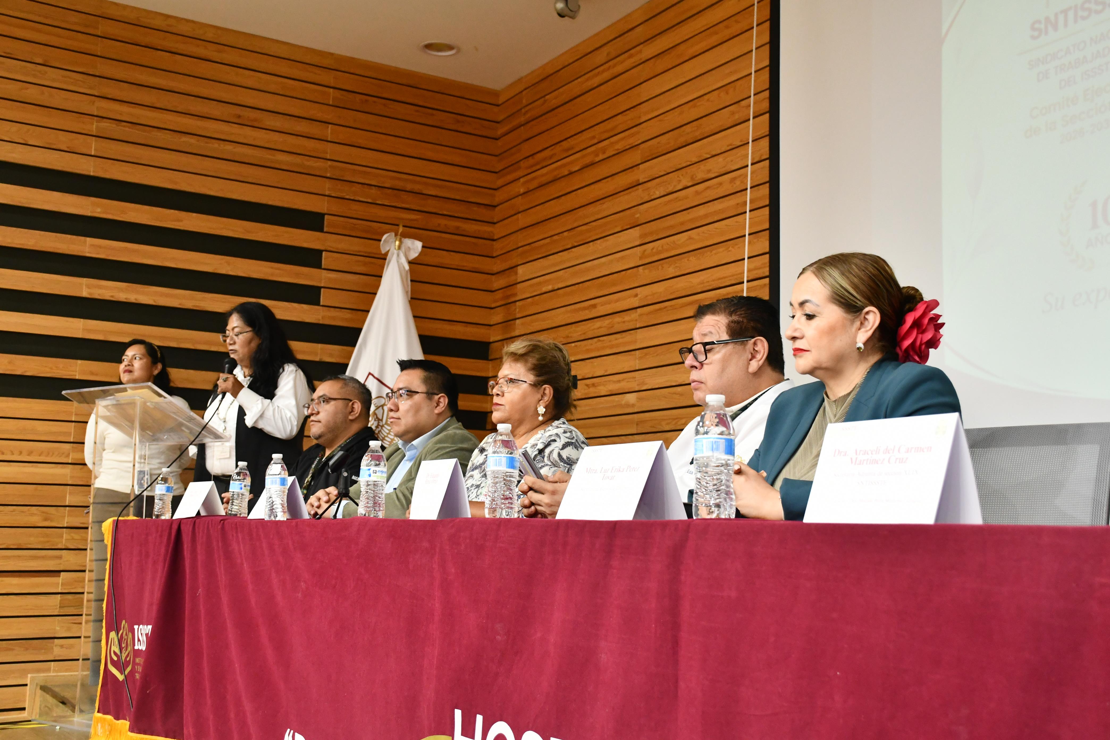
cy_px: 370
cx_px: 555
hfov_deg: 49.6
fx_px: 1202
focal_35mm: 39
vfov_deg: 34.2
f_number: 5
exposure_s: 1/40
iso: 2000
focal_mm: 26
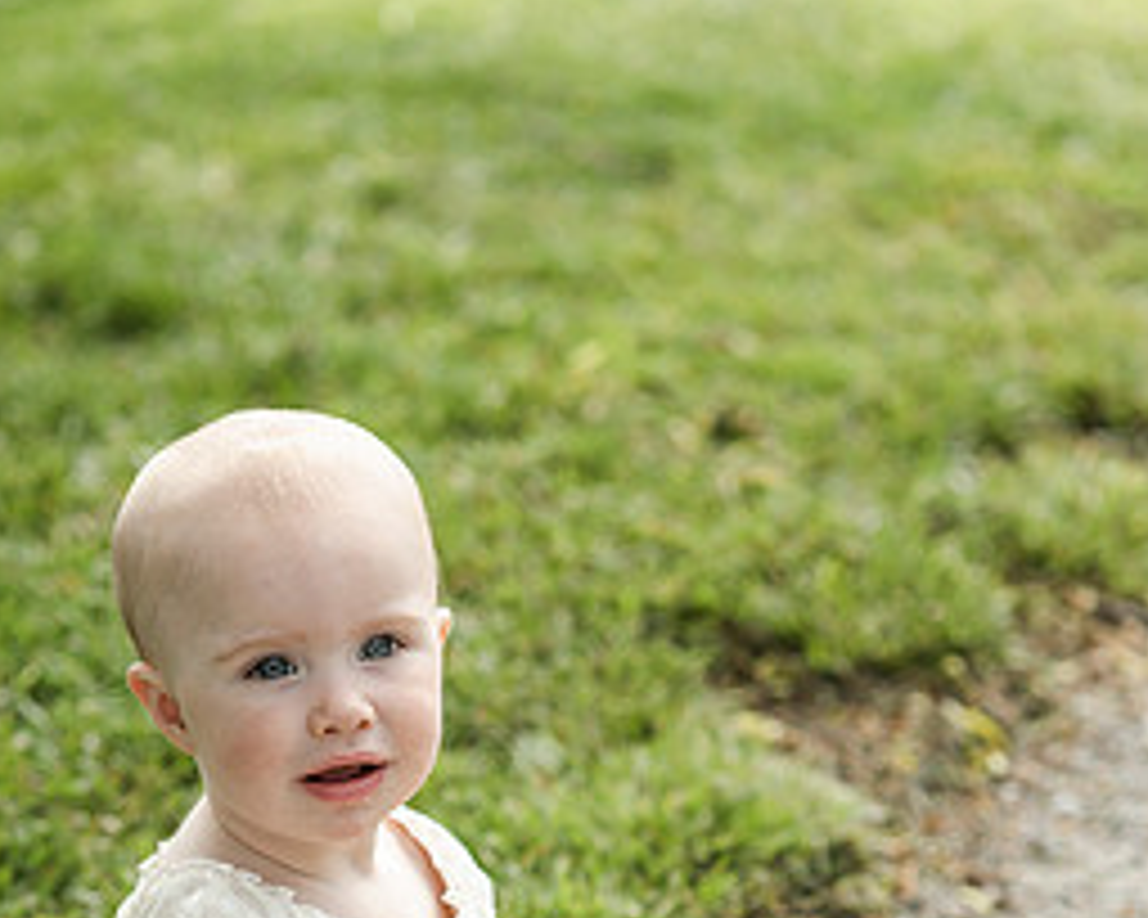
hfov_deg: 13.7
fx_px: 4791
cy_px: 914
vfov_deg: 10.9
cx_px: 477
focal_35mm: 141
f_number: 3.5
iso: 800
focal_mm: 85
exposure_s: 1/3200
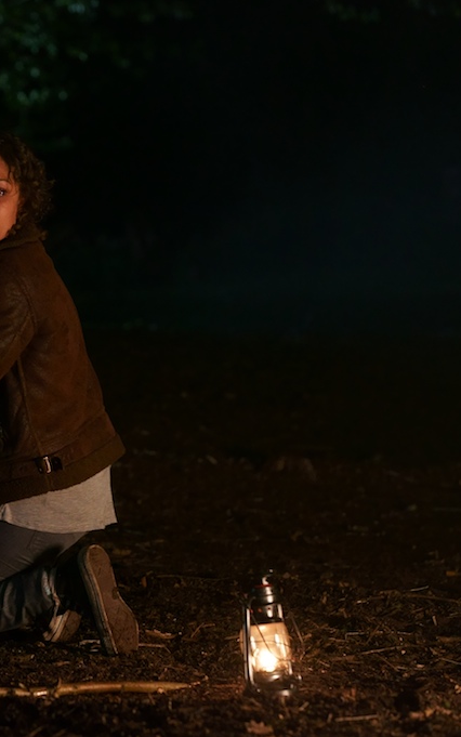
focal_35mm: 184
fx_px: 3696
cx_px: 9
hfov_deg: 7.1
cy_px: 368
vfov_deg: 11.4
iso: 5000
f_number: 4
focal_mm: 120
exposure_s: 1/60
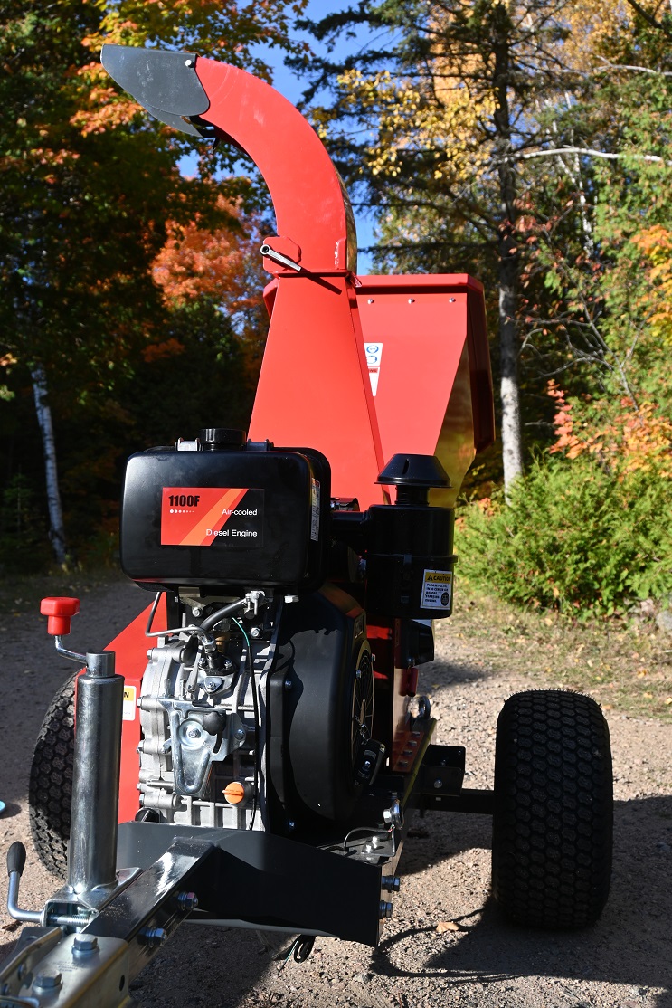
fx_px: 1050
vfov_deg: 51.3
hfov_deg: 35.5
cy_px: 504
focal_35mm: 38
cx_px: 336
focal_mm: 25
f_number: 5.6
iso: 100
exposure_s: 1/250
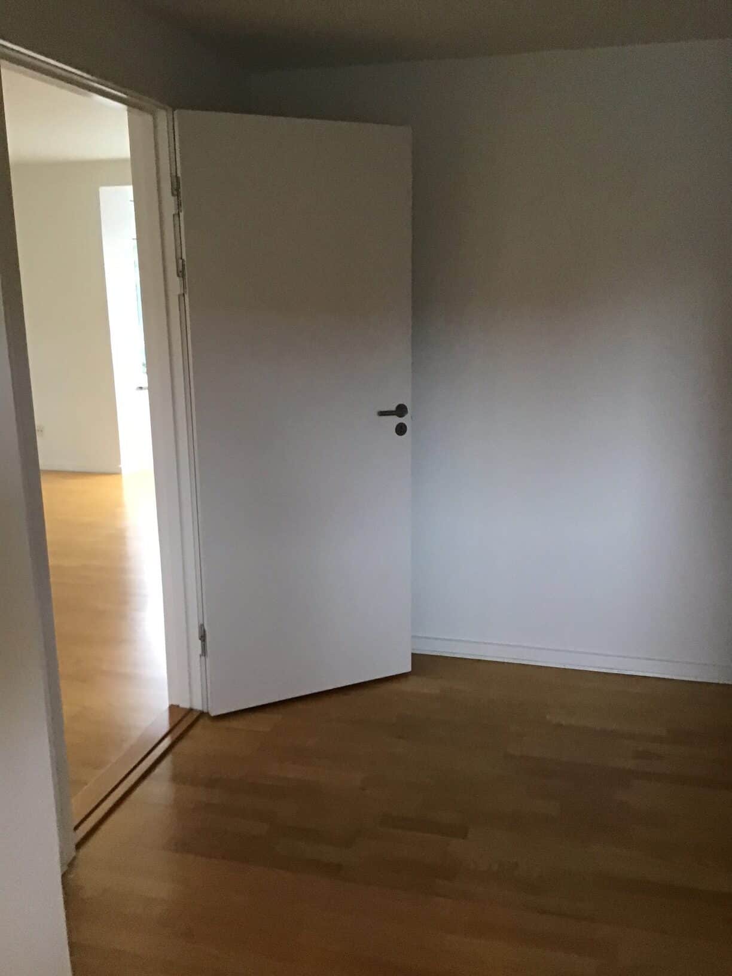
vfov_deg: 58.4
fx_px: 874
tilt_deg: -13.1
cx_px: 366
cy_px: 488
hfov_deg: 45.4
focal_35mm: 31
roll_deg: +0.9
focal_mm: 3.3
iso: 200
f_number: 2.4
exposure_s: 1/20
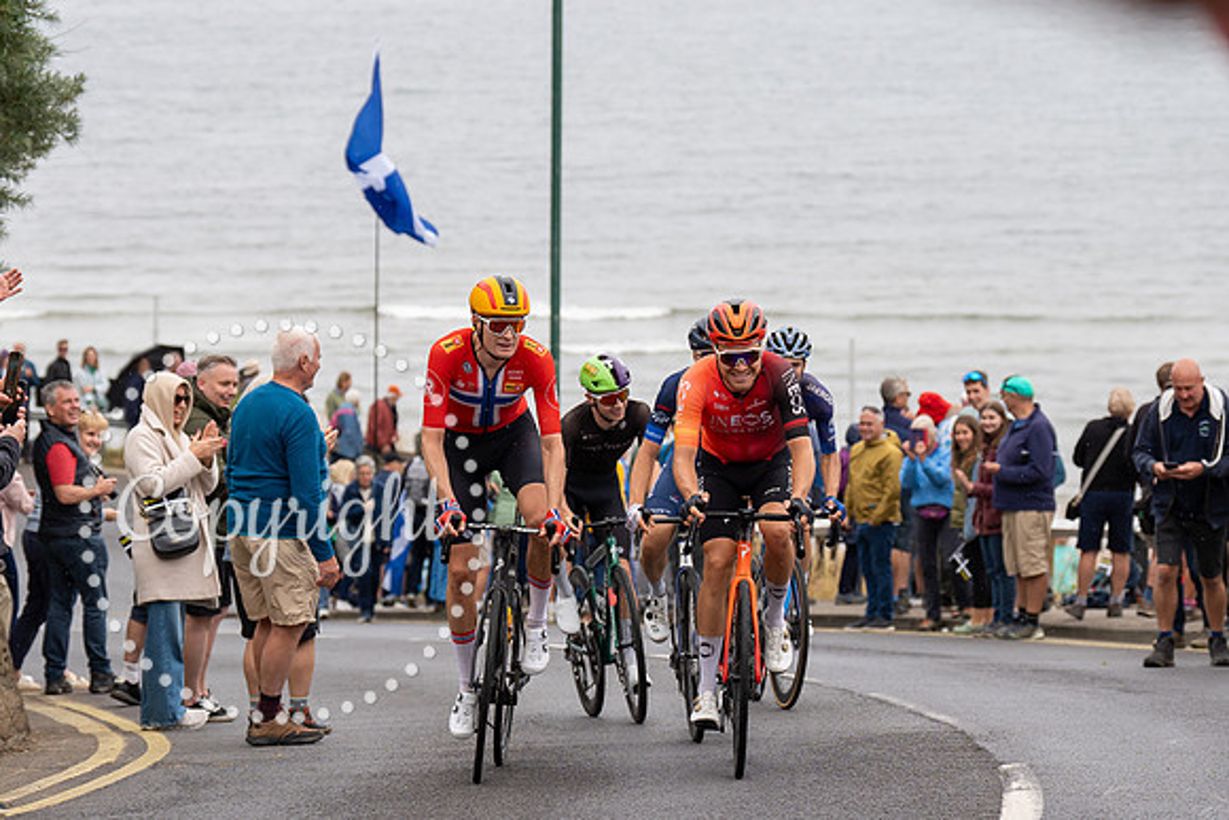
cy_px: 356
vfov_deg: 9.6
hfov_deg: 14.4
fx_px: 4864
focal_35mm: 142
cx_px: 585
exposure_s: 1/1000
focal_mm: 95
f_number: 3.5
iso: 320
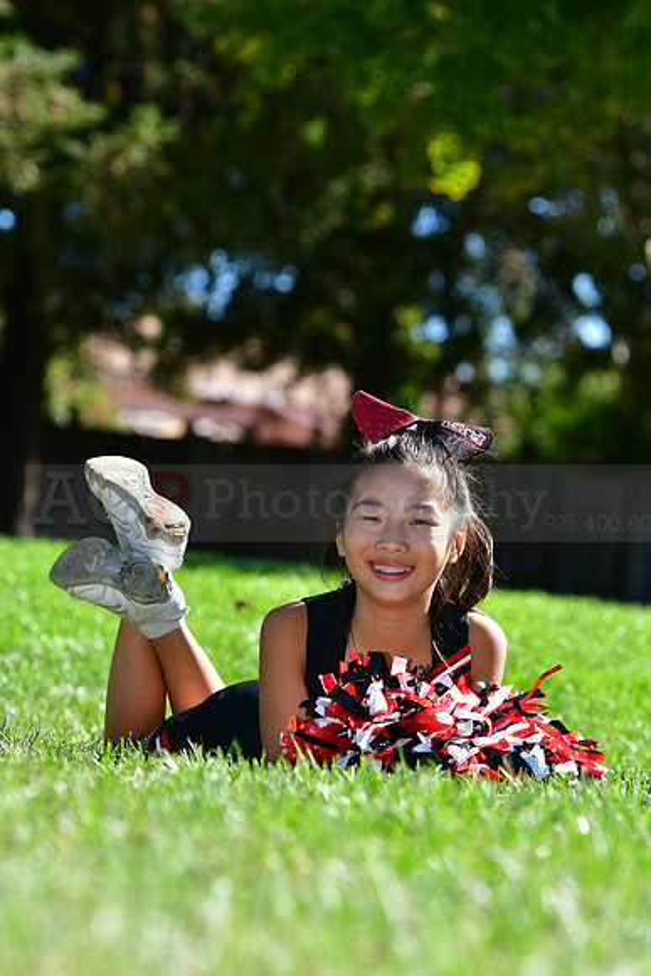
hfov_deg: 8.2
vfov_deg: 12.2
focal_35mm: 168
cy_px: 488
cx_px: 326
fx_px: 4554
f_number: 4.5
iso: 400
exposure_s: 1/1600
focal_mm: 112
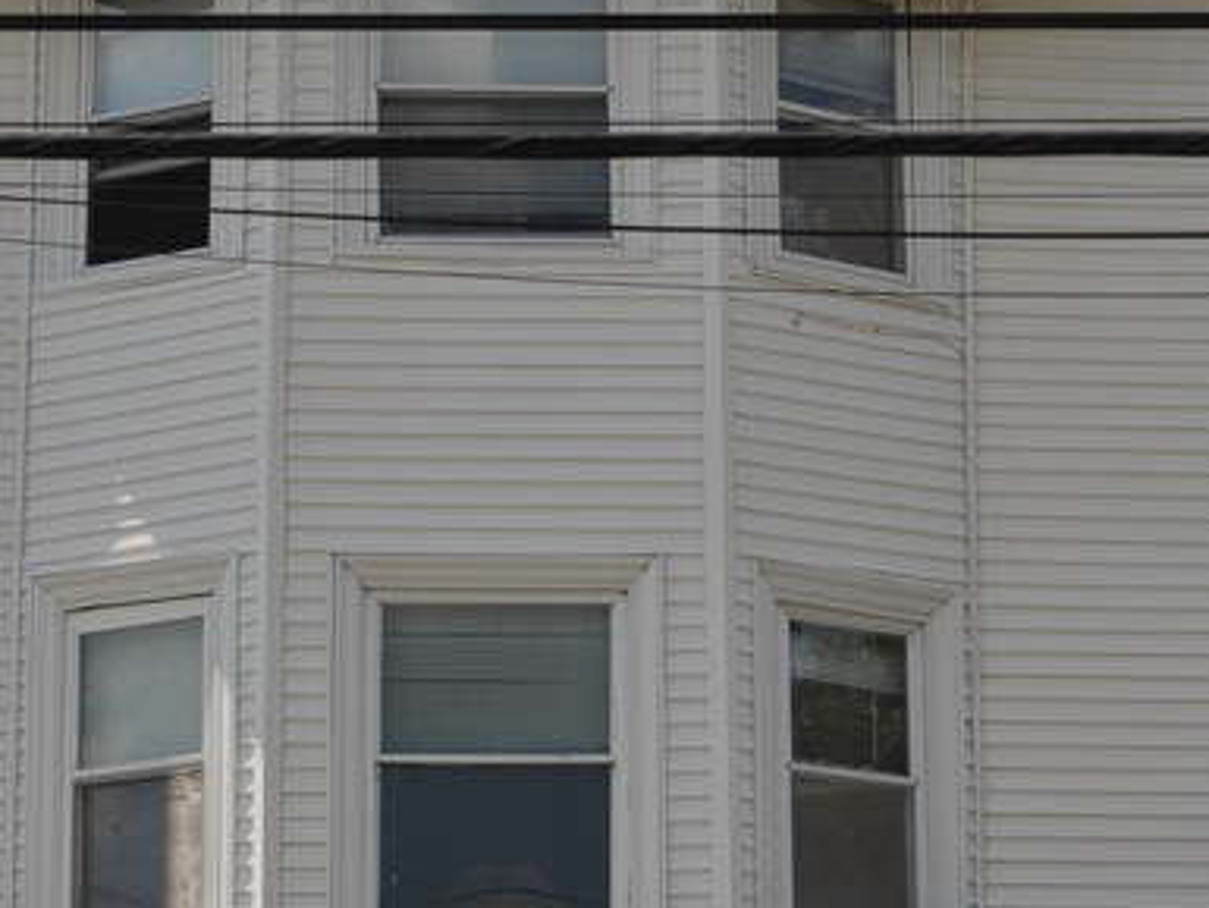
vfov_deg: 12.0
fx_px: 4262
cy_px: 917
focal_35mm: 122
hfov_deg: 16.1
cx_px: 876
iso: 100
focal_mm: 30
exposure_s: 1/200
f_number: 10
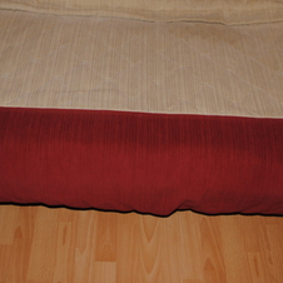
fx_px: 518
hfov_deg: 30.6
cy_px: 73
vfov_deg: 30.1
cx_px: 140
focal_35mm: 56
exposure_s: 1/60
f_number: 3.5
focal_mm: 18
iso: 200
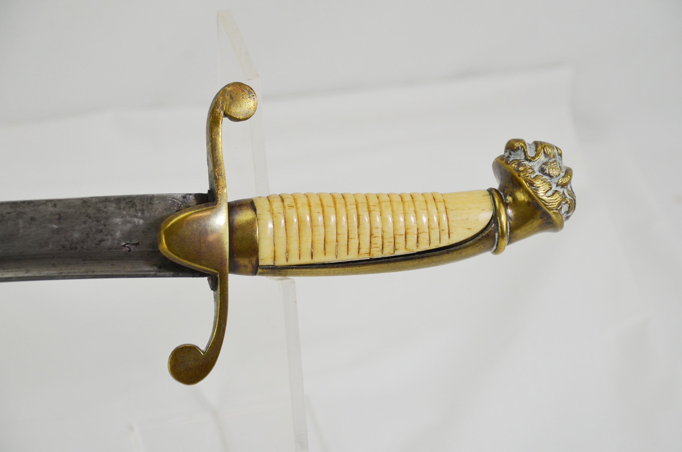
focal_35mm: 112
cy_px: 226
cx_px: 341
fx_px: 2127
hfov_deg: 18.2
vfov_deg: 12.1
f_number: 5.3
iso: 400
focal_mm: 75
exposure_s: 1/320
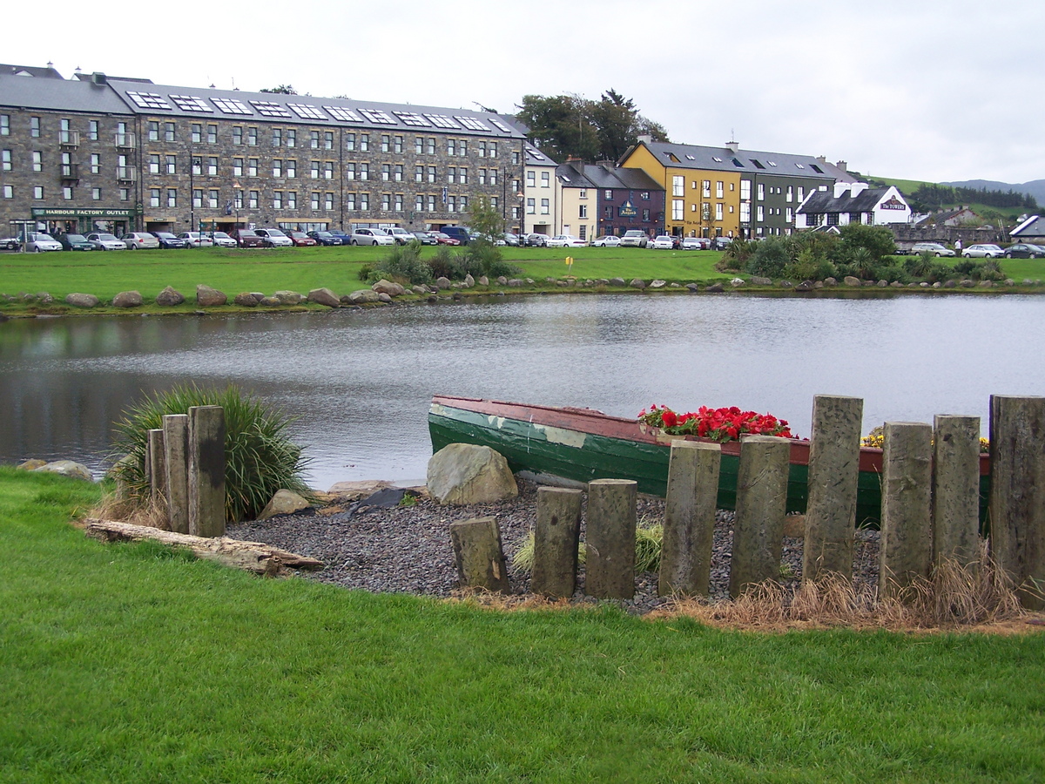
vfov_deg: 33.6
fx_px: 1298
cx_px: 522
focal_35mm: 43
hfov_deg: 43.9
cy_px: 392
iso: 80
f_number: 2.9
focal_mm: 7.1
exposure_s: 1/80
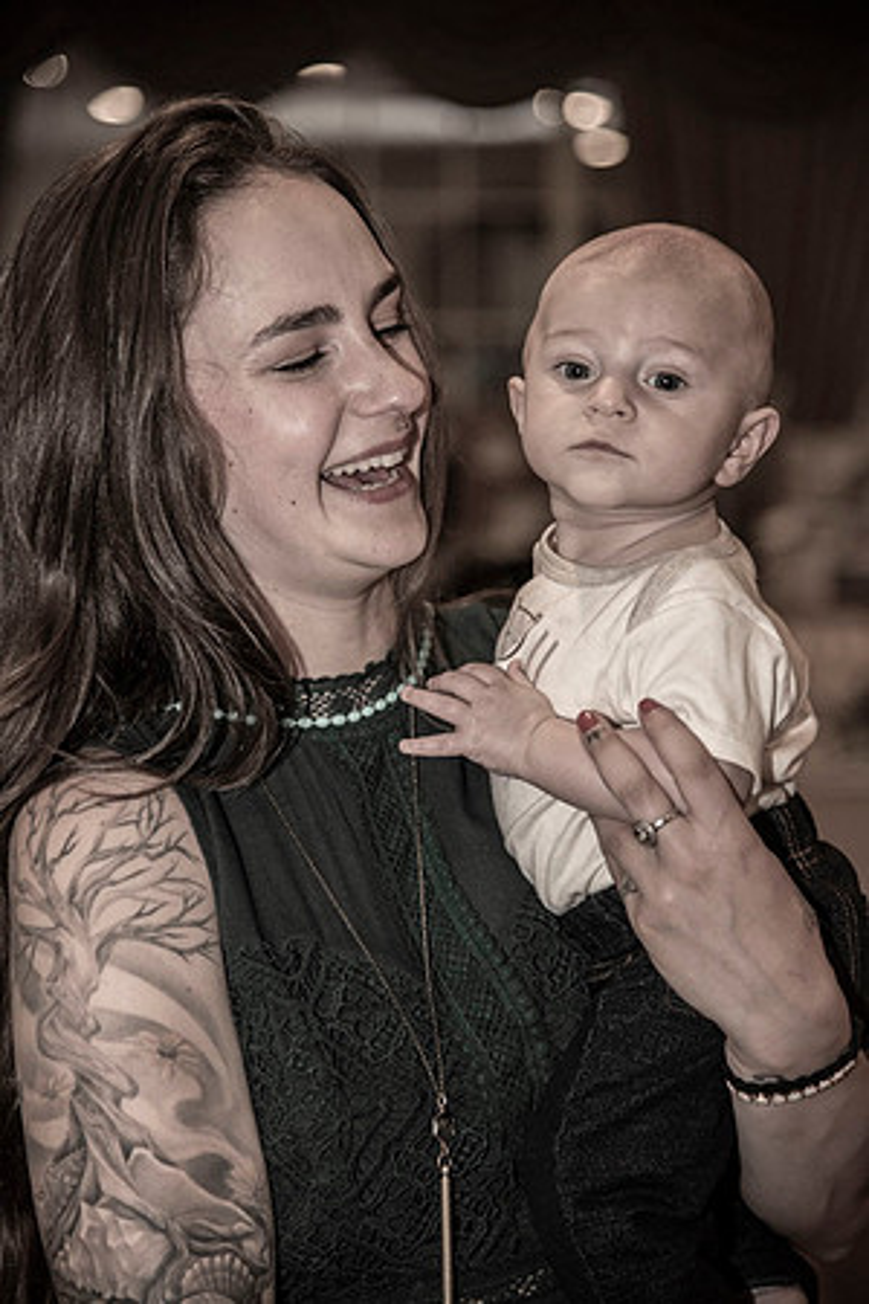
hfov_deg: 13.7
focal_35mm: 100
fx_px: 3621
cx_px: 434
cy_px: 652
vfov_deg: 20.4
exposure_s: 1/200
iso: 640
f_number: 4
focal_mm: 100
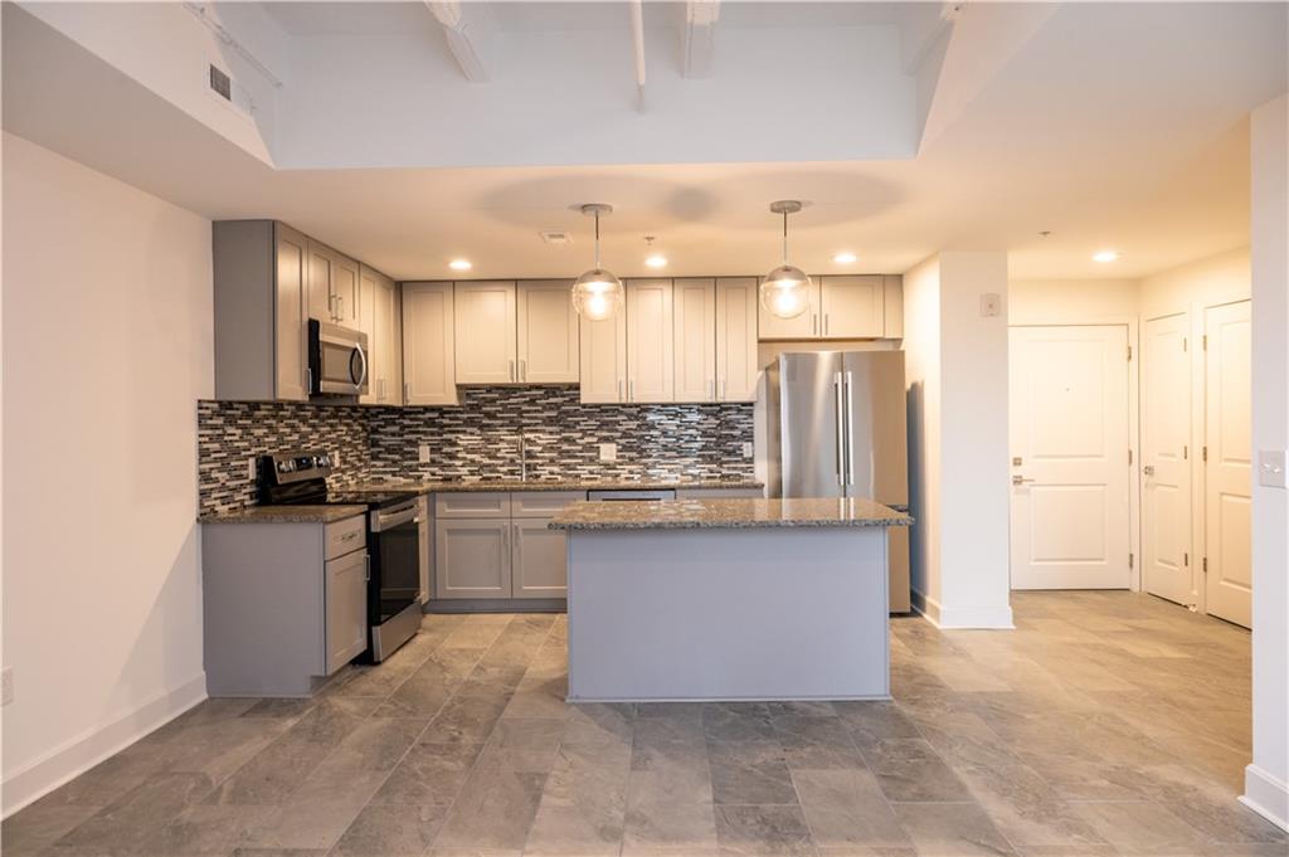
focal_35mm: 24
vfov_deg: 53.1
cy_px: 428
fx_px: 859
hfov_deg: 73.8
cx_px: 644
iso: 320
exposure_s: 1/13
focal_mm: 24
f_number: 8
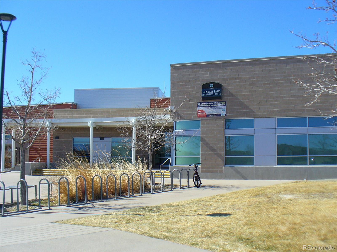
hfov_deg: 46.8
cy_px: 126
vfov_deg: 36.0
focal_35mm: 40
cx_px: 168
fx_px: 389
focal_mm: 6.1
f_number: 5.6
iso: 80
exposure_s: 1/320
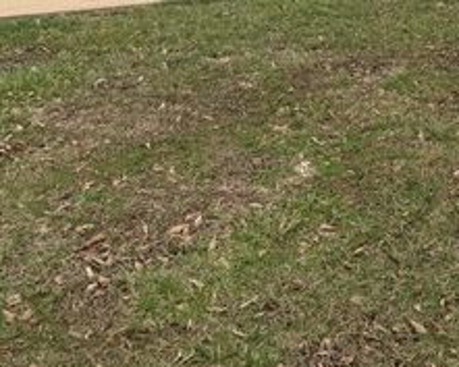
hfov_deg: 31.1
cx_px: 517
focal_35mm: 53
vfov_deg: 26.9
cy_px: -9
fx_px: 720
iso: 80
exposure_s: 1/2299
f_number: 1.78
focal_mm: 6.76
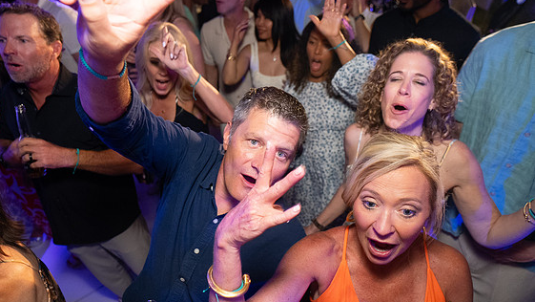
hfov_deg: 71.9
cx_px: 259
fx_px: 369
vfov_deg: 44.4
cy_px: 165
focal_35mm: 26
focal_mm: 24
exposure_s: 1/80
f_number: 4
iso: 3200
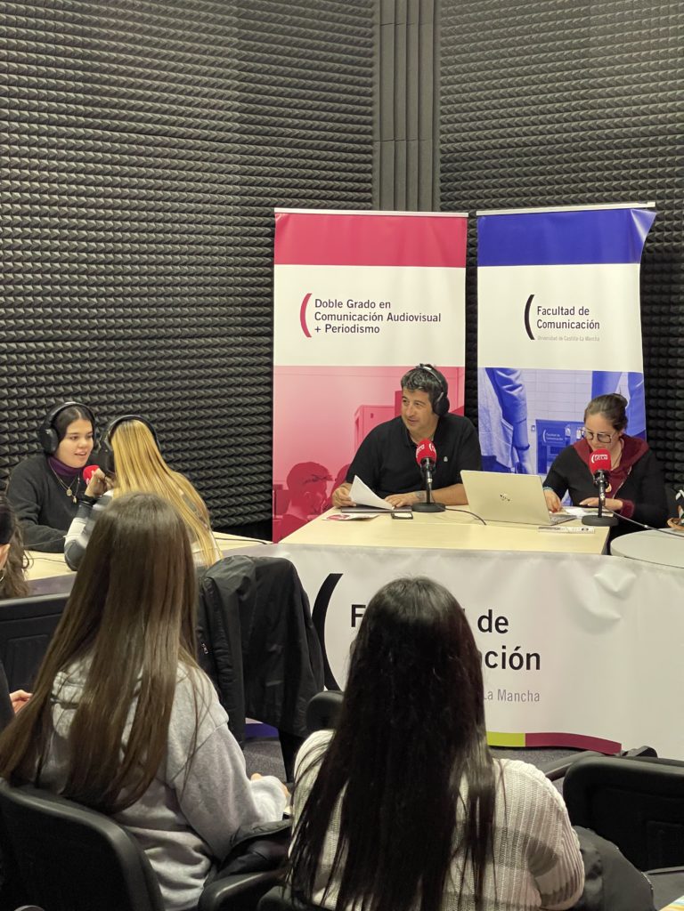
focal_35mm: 64
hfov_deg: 22.9
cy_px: 456
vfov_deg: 30.3
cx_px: 342
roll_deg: +0.3
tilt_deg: -5.9
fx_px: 1686
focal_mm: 7.5
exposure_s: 1/50
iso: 800
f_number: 2.2
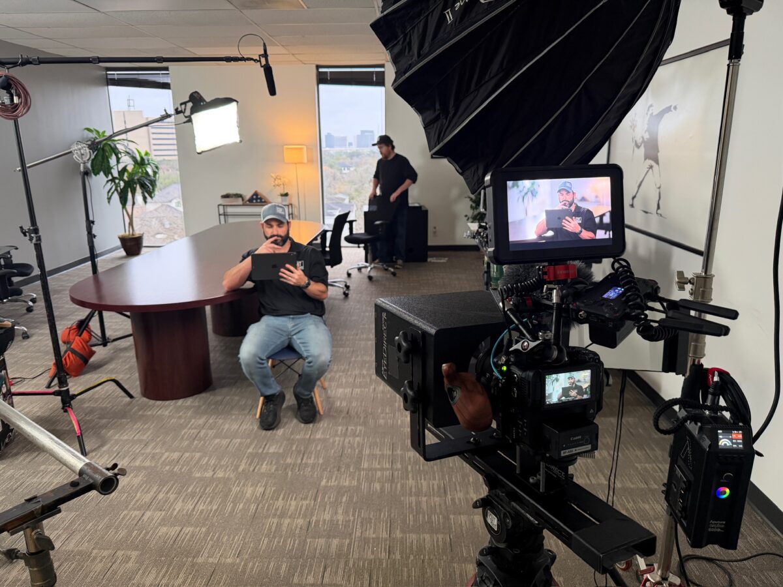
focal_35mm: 24
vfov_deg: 56.8
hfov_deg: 71.6
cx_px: 392
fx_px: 543
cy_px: 294
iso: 320
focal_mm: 6.76
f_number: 1.78
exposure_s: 1/60
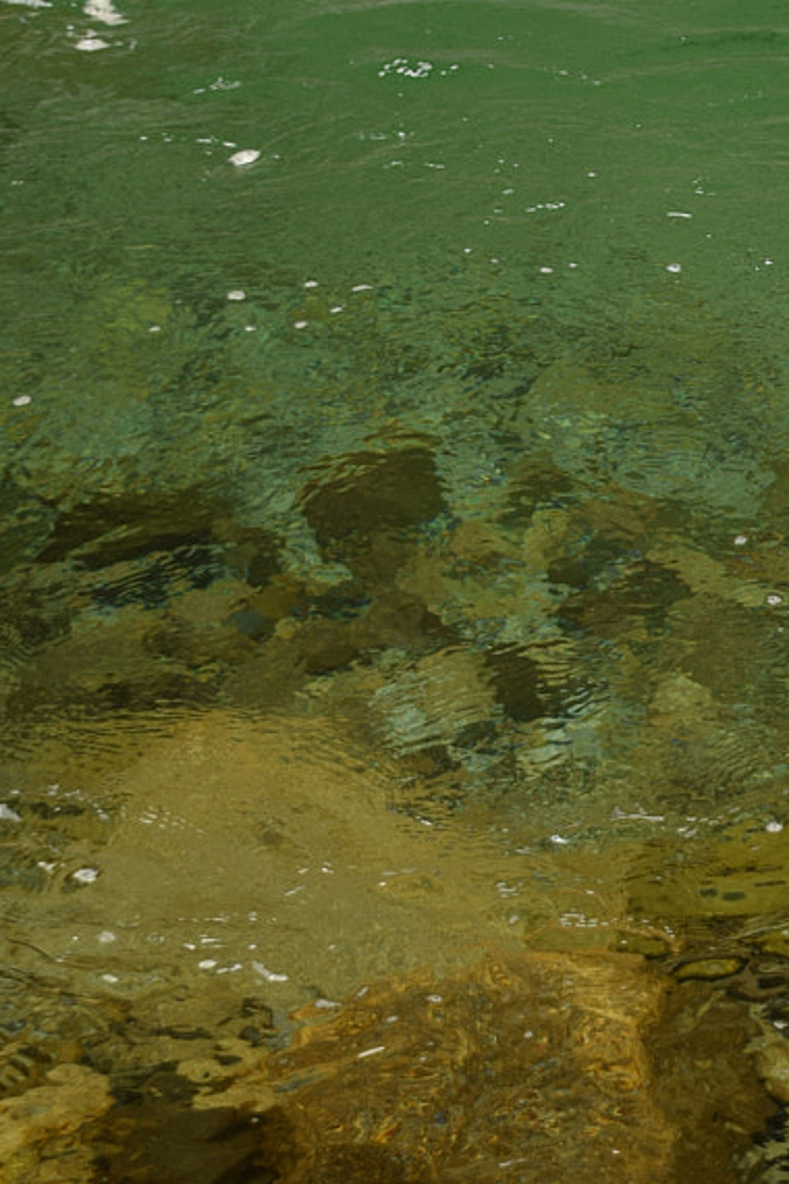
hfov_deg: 13.4
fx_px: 3320
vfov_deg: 20.0
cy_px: 280
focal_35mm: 101
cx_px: 720
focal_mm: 24
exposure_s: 1/320
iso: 160
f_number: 3.8
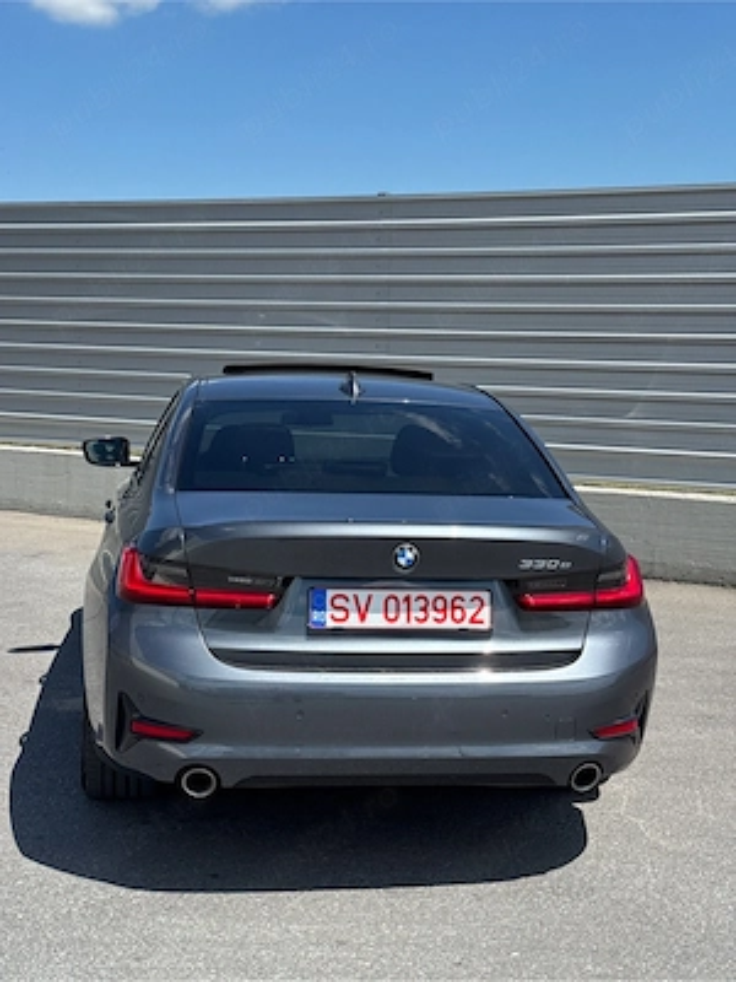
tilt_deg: -5.5
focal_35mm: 48
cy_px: 491
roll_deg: -1.7
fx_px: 1361
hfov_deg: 30.3
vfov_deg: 39.7
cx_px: 368
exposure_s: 1/4310
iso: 64
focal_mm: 6.76
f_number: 1.78
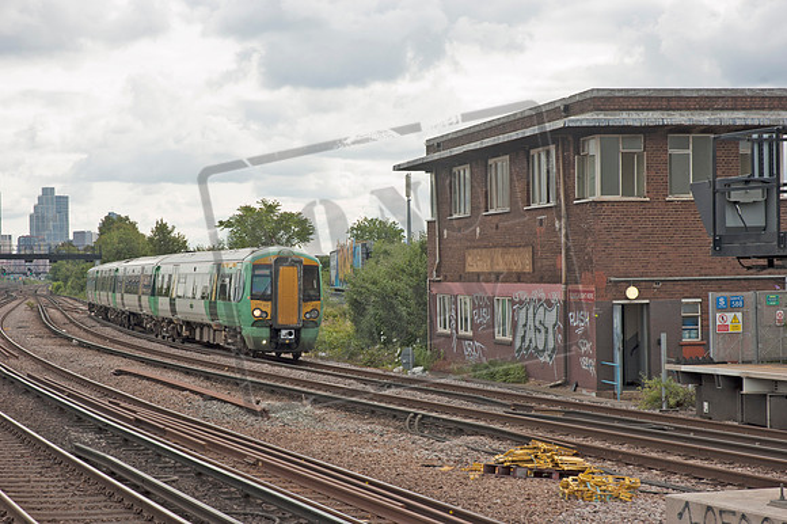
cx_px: 394
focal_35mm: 82
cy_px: 262
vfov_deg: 16.5
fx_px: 1802
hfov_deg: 24.6
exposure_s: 1/200
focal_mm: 55
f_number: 7.1
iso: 200
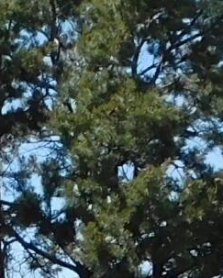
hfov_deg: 6.5
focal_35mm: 222
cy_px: 409
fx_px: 1829
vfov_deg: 8.5
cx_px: -409
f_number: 3
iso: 125
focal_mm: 4
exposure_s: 1/1250
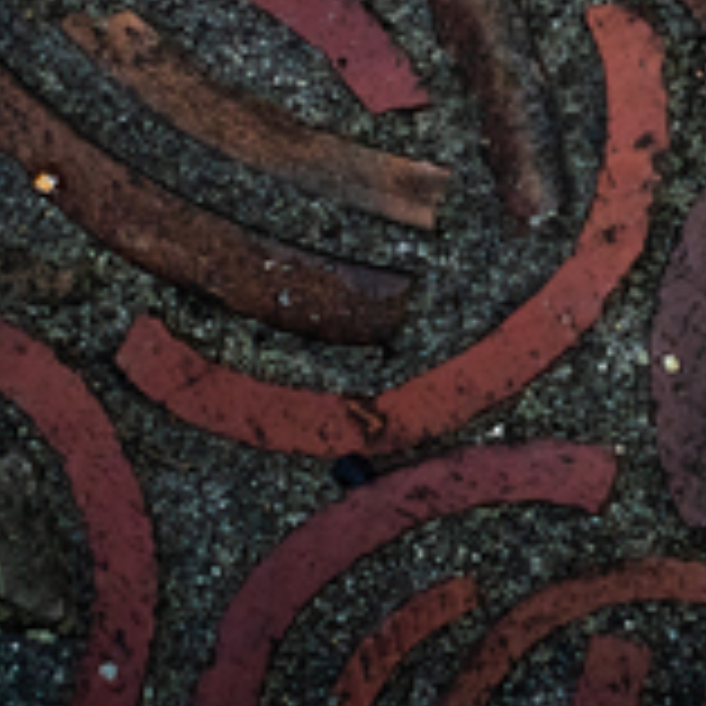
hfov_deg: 14.9
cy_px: 63
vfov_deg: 15.1
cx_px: 782
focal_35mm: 114
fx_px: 2630
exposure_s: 1/2500
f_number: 3.2
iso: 3200
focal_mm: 35
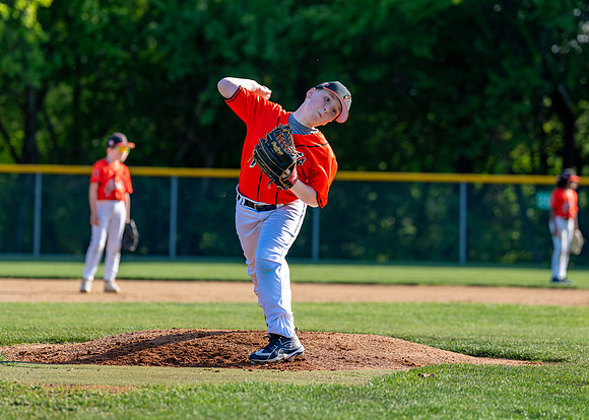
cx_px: 275
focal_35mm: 179
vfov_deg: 8.0
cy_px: 160
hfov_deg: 11.2
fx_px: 2992
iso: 100
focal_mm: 123
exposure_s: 1/800
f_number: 2.8
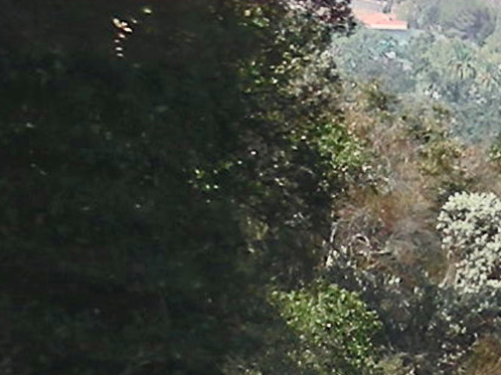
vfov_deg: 3.1
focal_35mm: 483
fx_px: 6987
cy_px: 304
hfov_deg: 4.1
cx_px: 716
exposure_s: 1/190
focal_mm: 14.6
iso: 50
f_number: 3.5
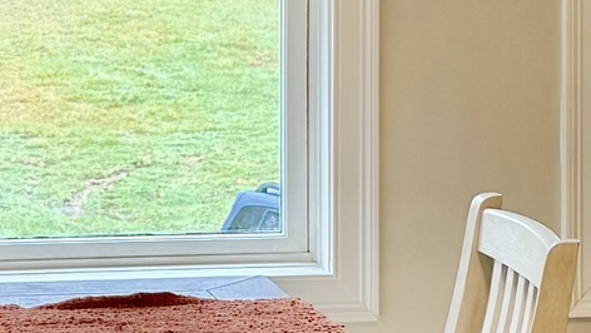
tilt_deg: -0.8
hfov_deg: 12.5
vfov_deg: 7.1
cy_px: -151
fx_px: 2665
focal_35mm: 170
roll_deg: +0.6
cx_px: 30
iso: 80
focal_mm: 6.76
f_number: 1.78
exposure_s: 1/120
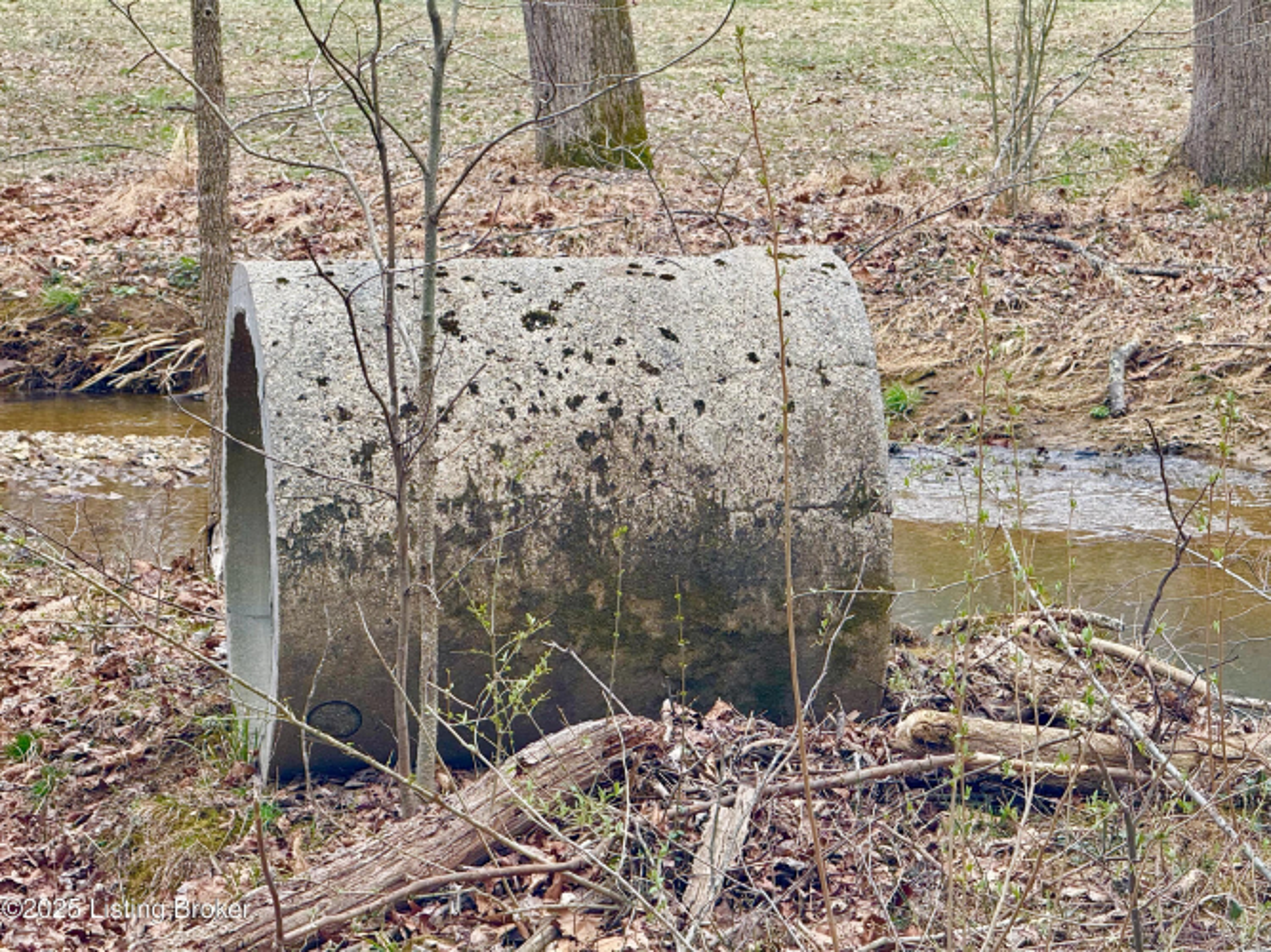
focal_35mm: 120
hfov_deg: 16.4
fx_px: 4405
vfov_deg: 12.3
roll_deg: -0.5
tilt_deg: -8.1
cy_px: 476
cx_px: 636
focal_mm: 15.66
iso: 64
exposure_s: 1/213
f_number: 2.8
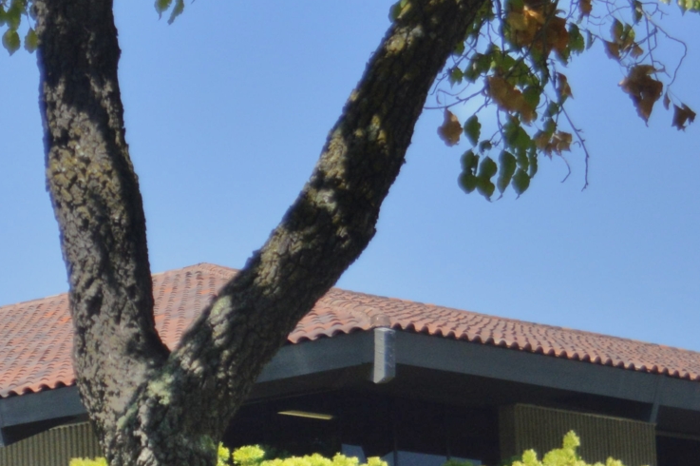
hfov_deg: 13.7
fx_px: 2734
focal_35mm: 141
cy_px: 595
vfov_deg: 9.6
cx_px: -374
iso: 400
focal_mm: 27
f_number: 4
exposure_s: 1/2500
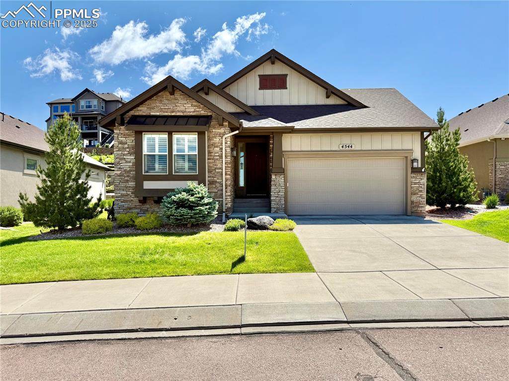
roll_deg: +1.1
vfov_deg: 56.8
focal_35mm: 24
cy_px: 190
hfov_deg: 71.6
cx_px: 254
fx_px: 353
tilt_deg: +1.2
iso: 80
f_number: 1.78
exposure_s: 1/5714
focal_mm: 6.76
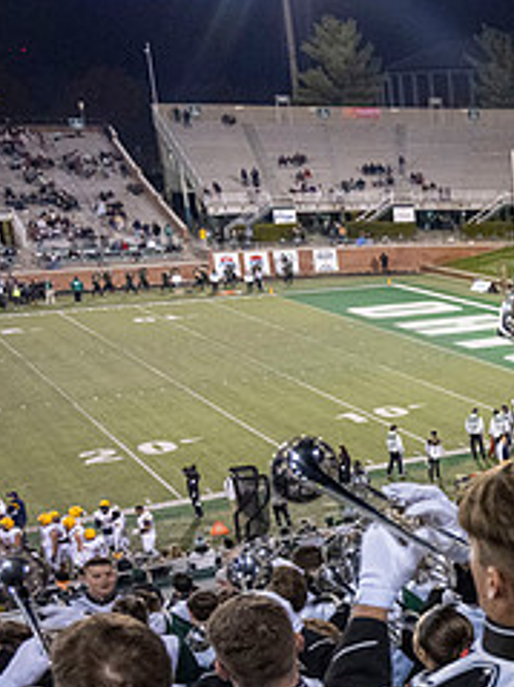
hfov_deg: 21.7
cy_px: 504
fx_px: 1110
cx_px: 772
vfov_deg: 33.8
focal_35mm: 56
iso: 3200
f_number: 4
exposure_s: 1/500
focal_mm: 24
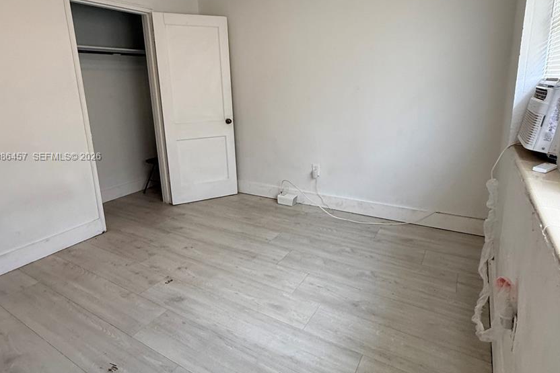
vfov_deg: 59.2
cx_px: 279
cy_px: 157
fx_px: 327
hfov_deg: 81.2
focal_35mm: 21
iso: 200
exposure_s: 1/120
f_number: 2.2
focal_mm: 2.22
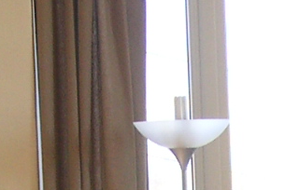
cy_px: 468
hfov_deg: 7.9
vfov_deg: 5.2
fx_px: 2044
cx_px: 304
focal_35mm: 258
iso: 50
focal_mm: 6.1
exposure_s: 1/45
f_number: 2.8
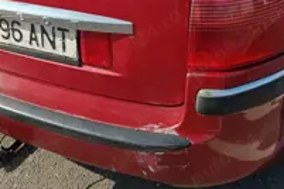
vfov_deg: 22.2
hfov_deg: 35.2
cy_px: -41
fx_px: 442
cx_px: 86
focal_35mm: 56
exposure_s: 1/555
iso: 100
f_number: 1.9
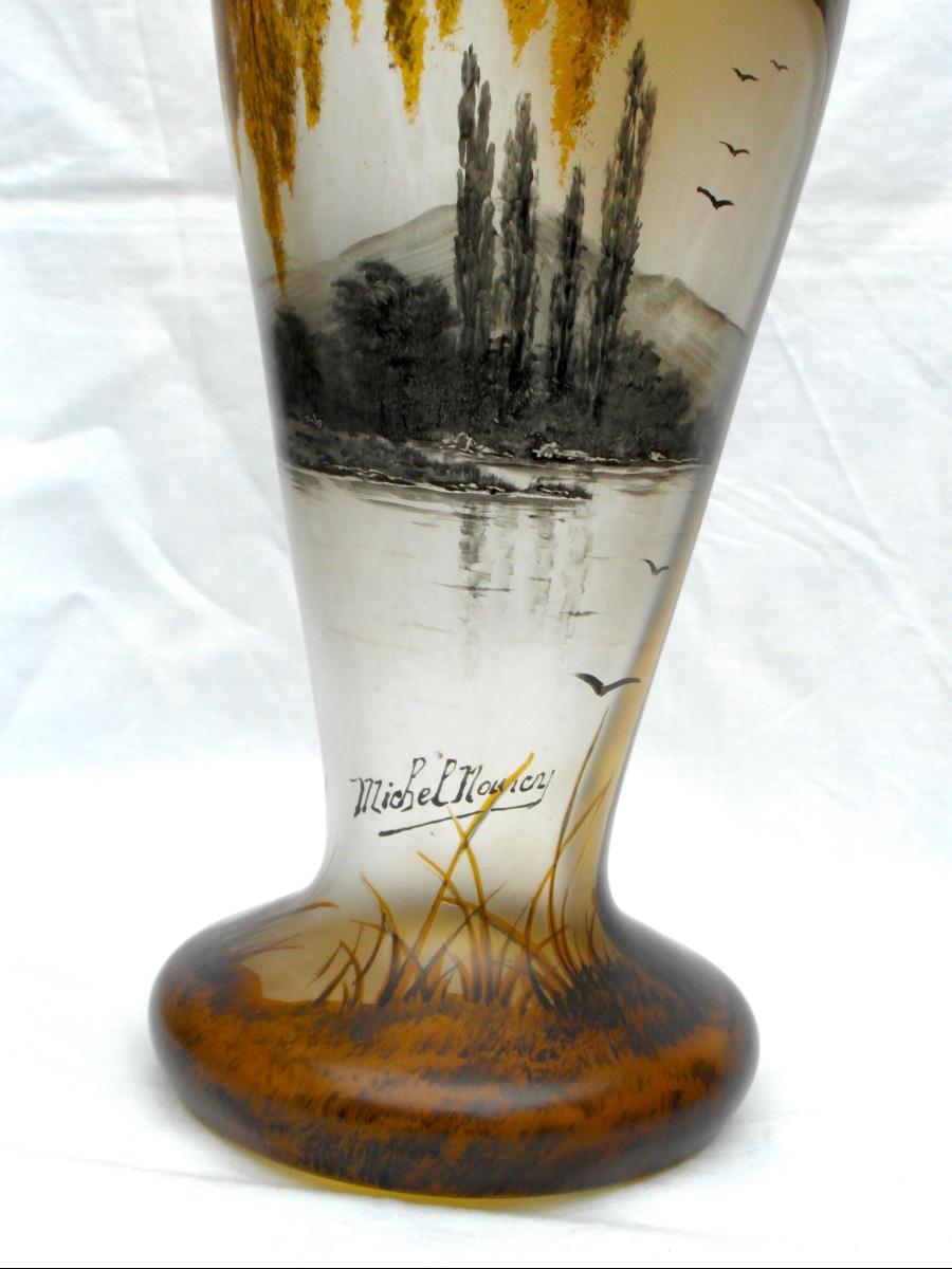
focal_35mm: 62
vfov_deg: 31.2
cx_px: 476
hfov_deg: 23.7
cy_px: 634
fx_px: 2273
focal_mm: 10.2
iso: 80
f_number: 5.6
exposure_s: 1/125
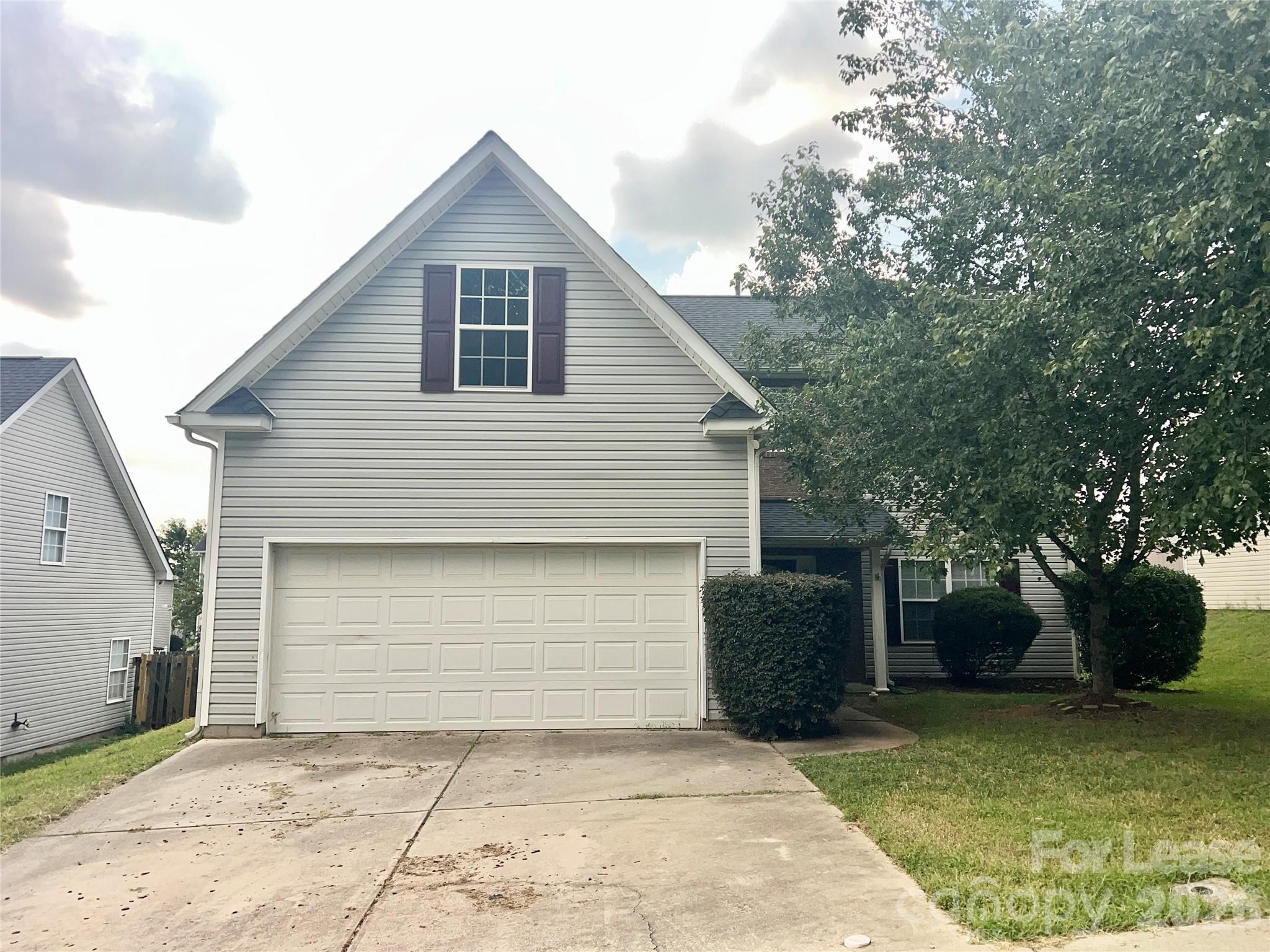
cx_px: 635
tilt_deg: +6.6
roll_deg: -0.6
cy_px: 476
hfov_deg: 67.3
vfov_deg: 53.1
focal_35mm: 26
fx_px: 954
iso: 50
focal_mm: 5.7
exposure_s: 1/4115
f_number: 1.5
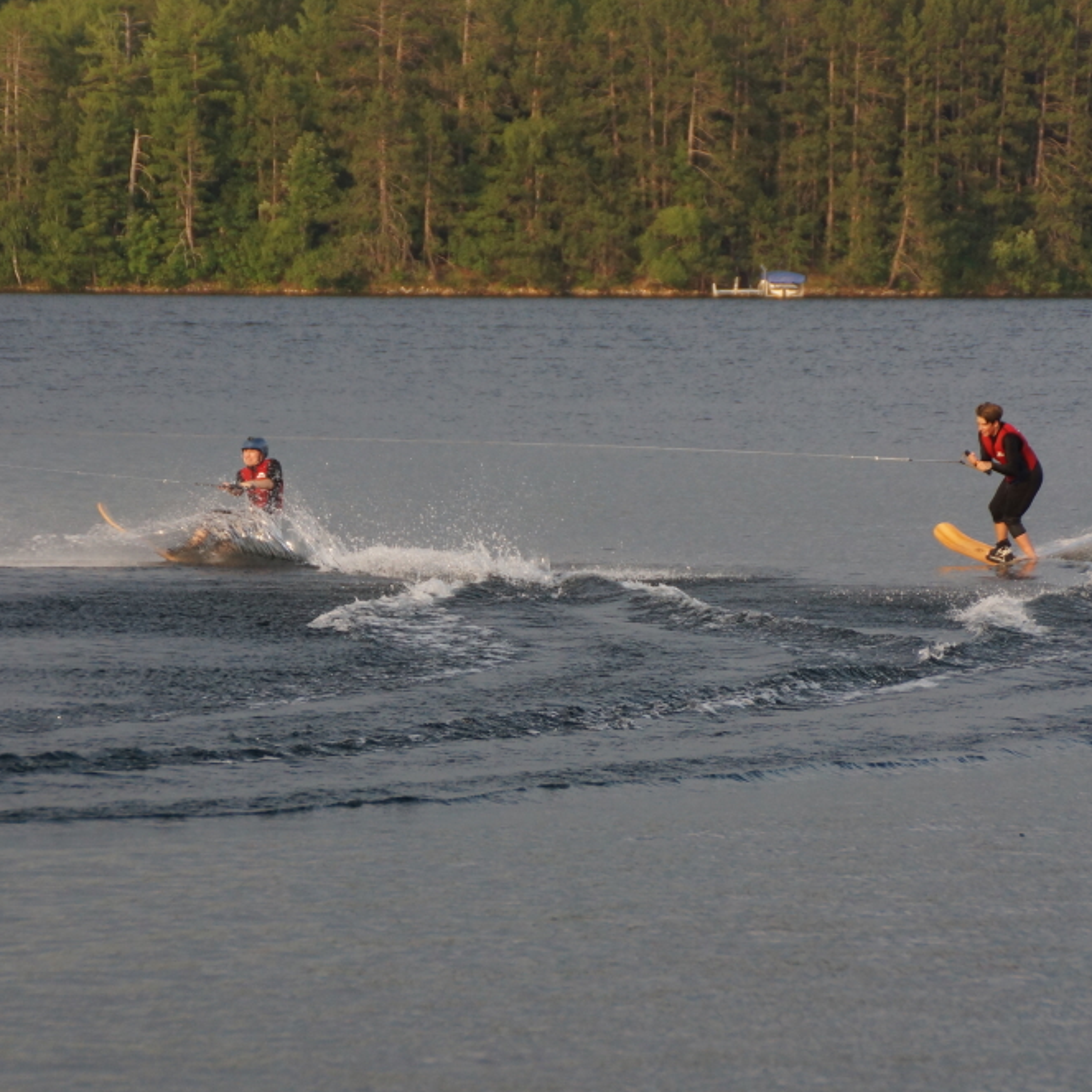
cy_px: 545
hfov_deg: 6.5
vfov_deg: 6.5
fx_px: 9601
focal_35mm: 269
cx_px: 378
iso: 400
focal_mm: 140
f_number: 5.6
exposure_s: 1/250
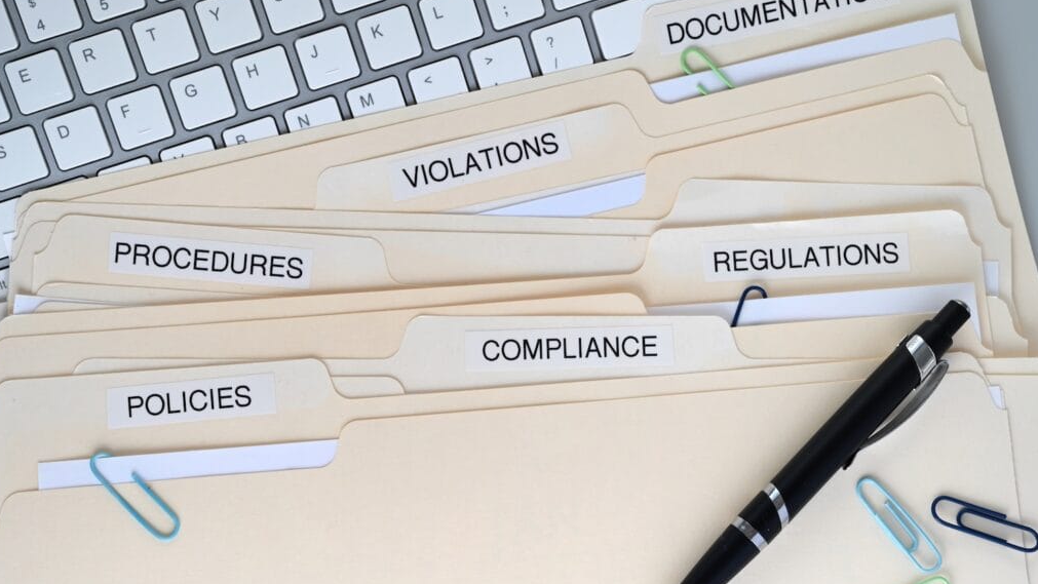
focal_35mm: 53
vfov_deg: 22.6
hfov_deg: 39.2
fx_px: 1459
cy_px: 303
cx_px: 514
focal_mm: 50
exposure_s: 1/100
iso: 250
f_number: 11
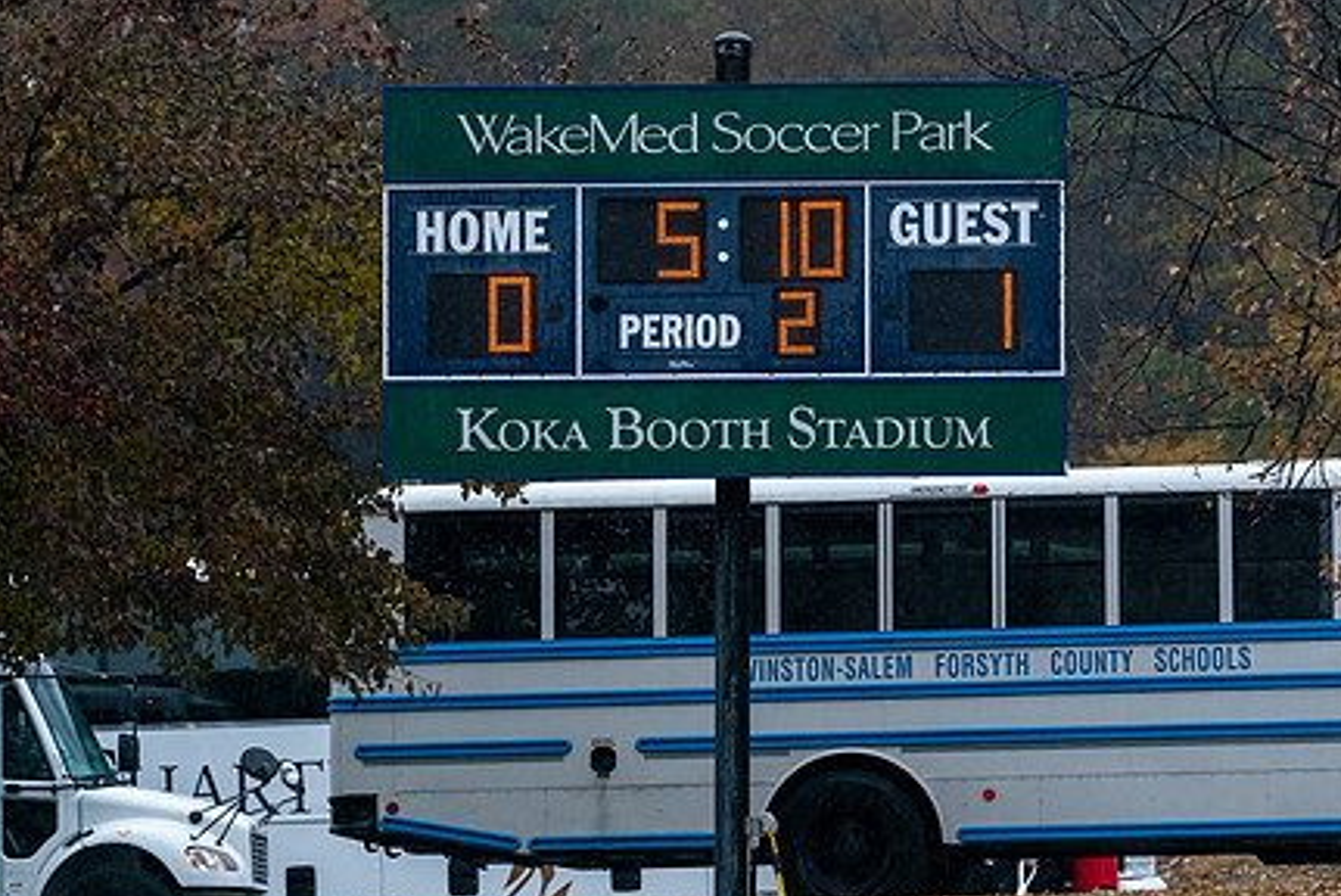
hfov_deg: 5.4
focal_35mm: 380
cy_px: 431
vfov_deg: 3.6
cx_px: 832
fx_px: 14164
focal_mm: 247
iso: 3200
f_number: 5.6
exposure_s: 1/1000
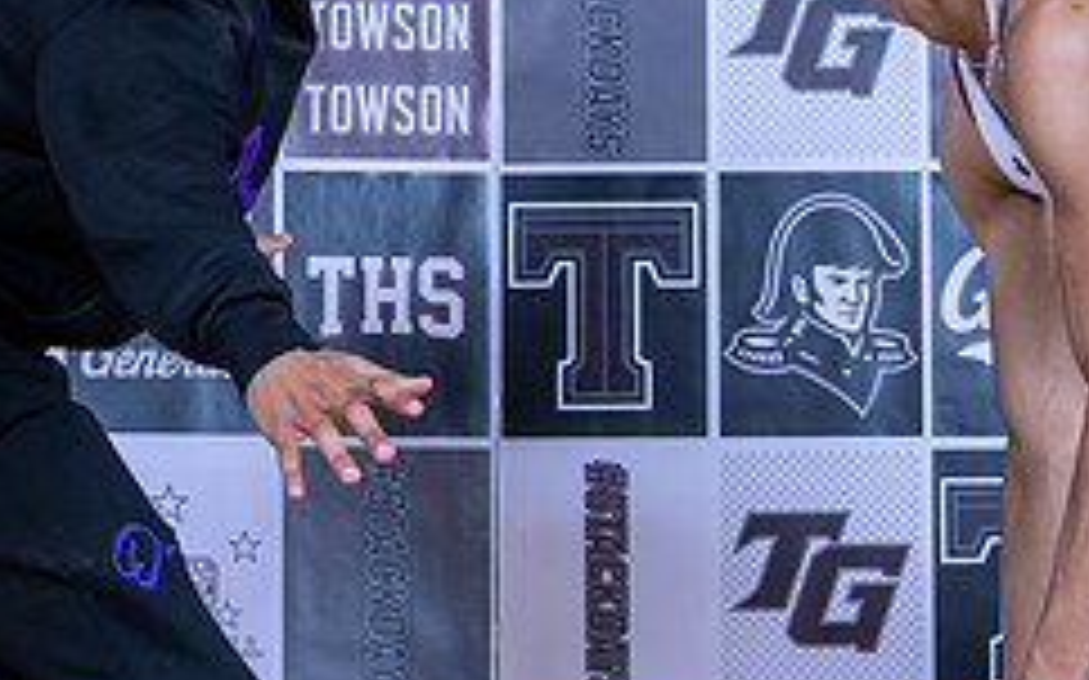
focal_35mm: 253
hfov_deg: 8.3
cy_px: 360
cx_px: 896
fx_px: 7505
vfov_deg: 5.2
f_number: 5.6
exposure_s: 1/160
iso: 250
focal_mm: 76
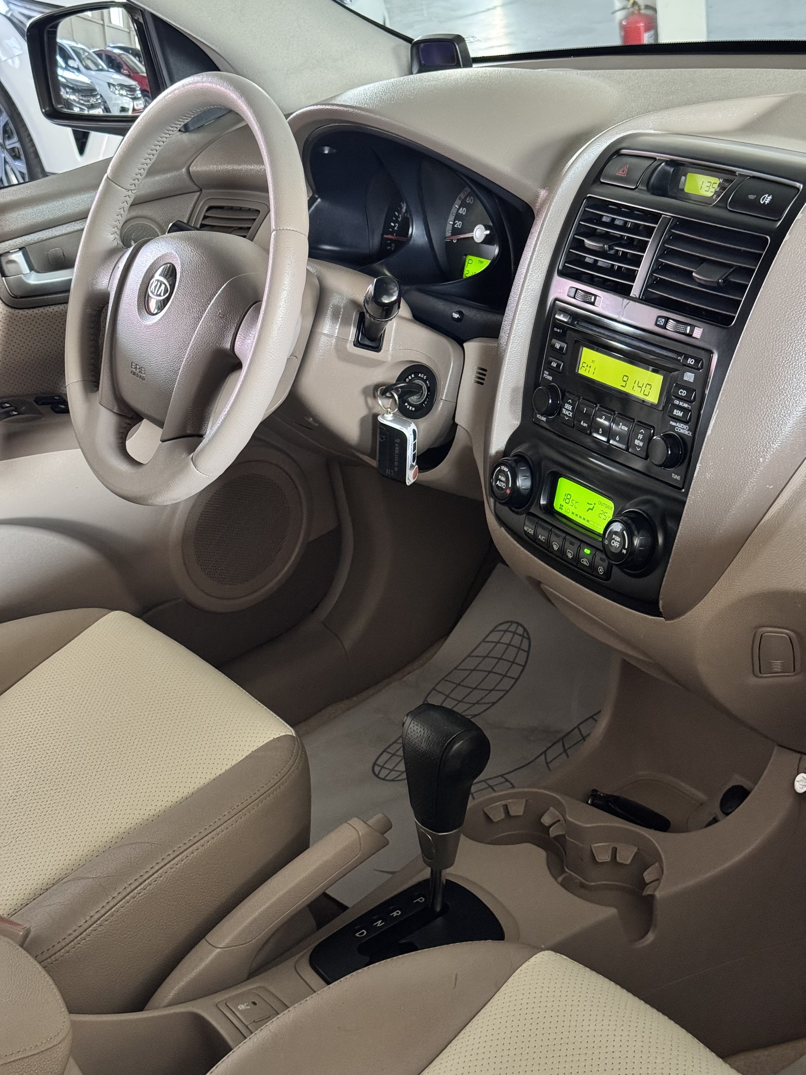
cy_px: 538
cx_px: 403
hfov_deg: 30.3
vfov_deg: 39.7
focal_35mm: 48
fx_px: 1490
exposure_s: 1/40
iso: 500
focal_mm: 6.76
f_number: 1.78
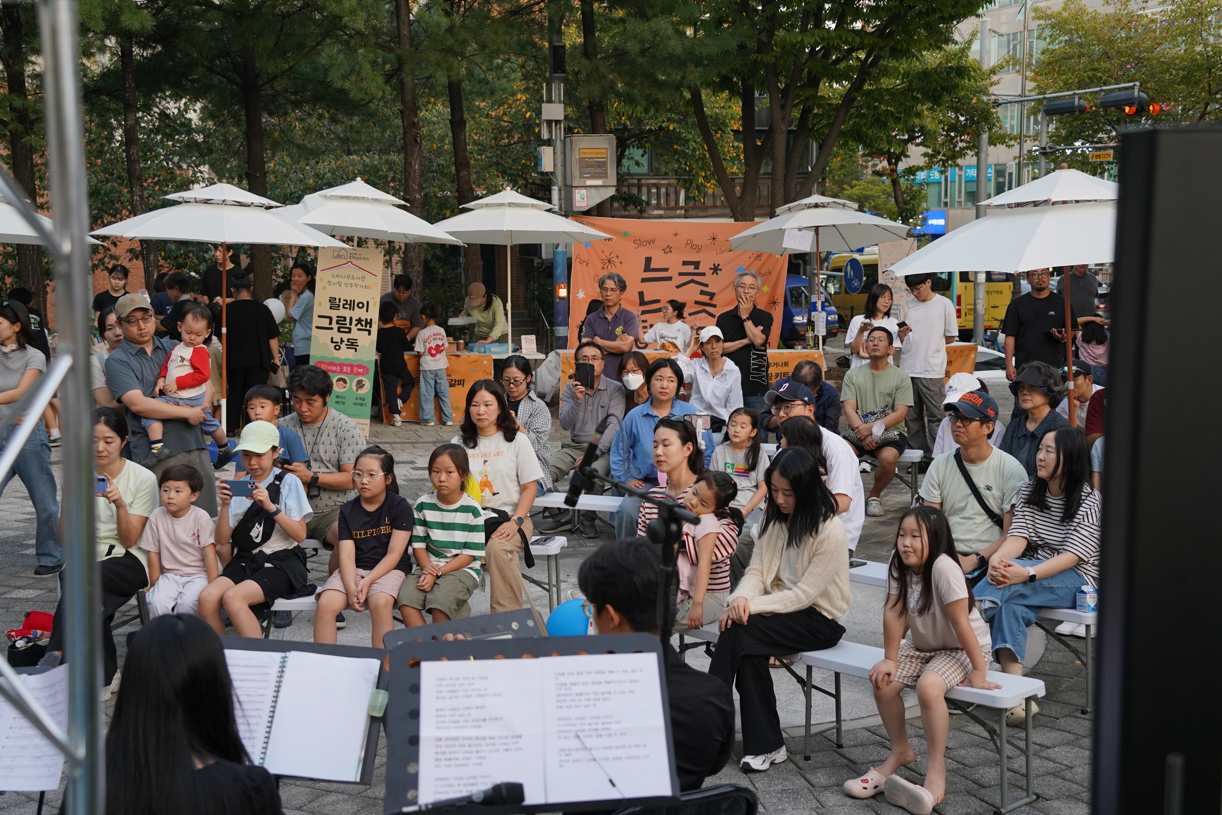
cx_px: 633
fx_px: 1561
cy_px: 414
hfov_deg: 42.7
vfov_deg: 29.3
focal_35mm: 46
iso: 800
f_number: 4.5
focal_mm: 43
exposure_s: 1/160
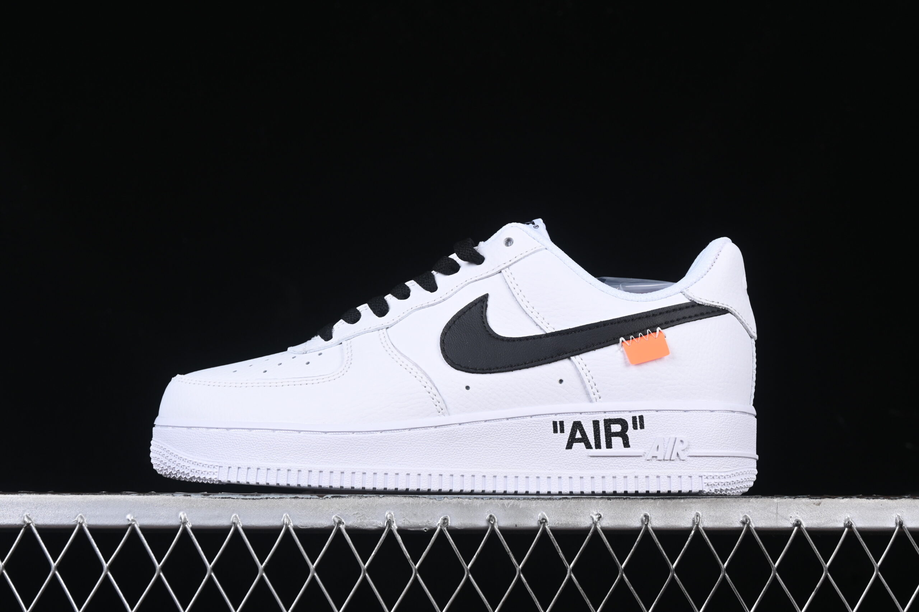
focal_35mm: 75
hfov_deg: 27.0
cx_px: 460
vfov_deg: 18.2
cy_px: 306
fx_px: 1915
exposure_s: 1/100
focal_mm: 50
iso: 160
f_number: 8
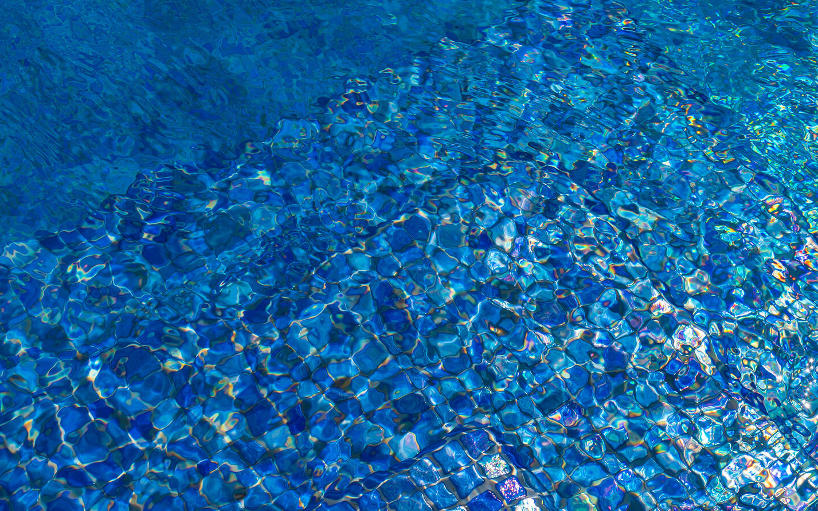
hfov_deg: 33.9
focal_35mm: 60
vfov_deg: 21.3
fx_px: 1338
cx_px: 488
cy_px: 427
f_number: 8
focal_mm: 30
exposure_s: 1/1000
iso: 100
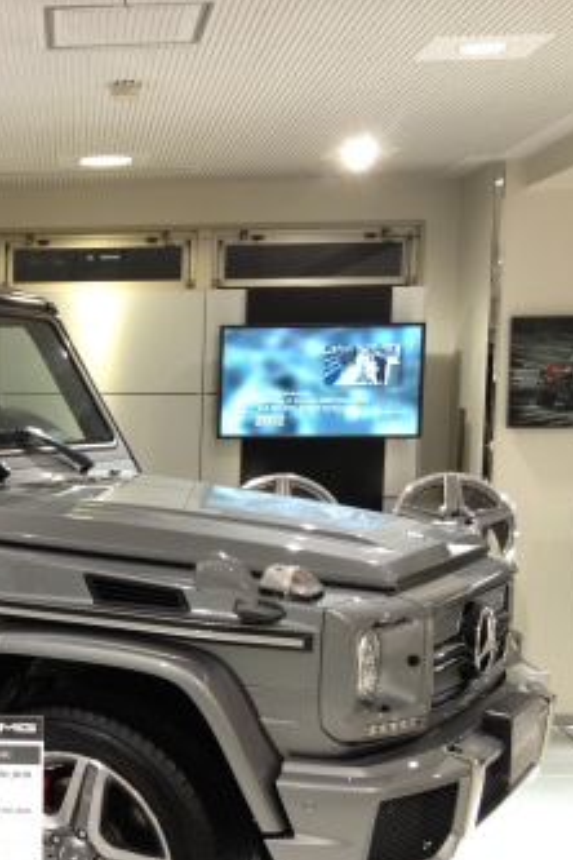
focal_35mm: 64
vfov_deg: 31.2
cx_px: -101
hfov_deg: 20.0
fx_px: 1528
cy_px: 559
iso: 50
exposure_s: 1/24
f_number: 2.4
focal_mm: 4.28
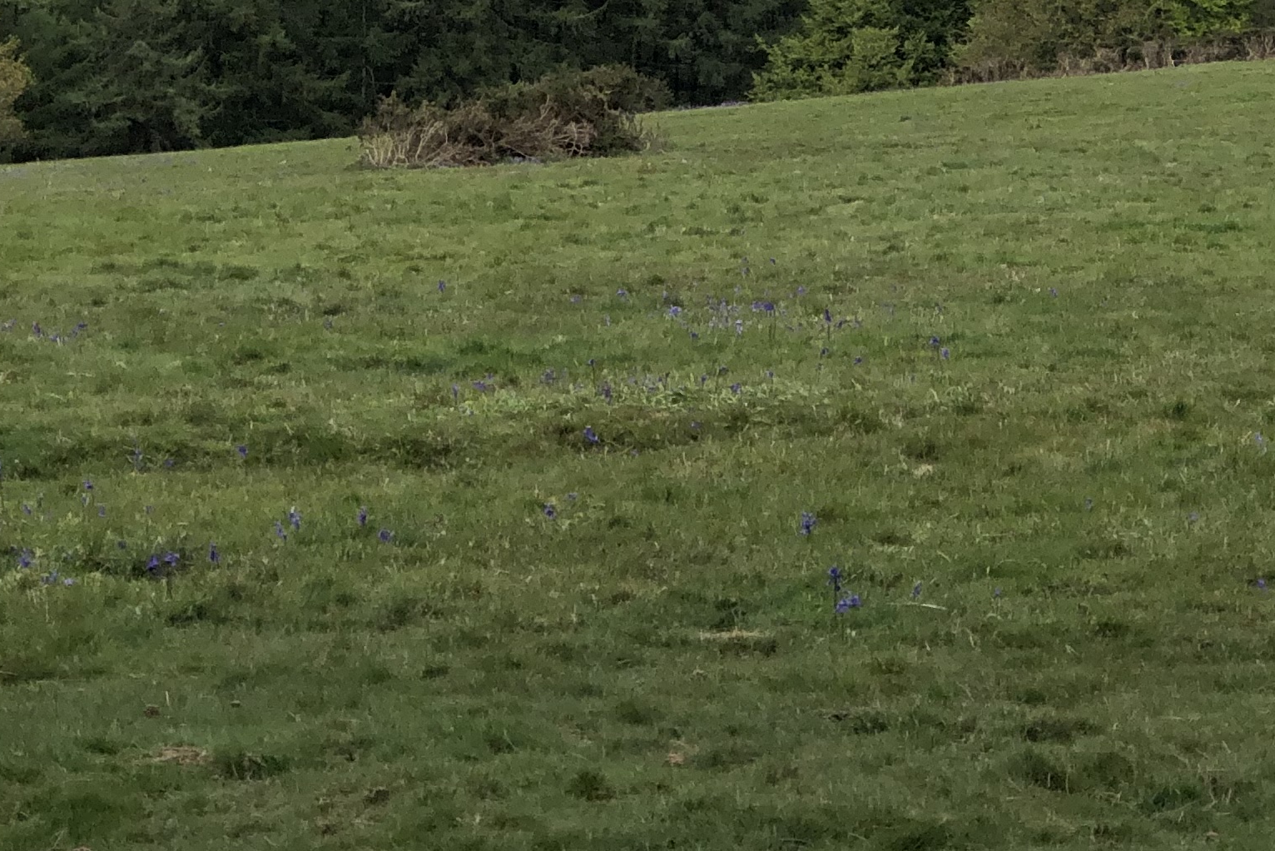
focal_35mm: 156
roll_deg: -0.8
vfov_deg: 8.7
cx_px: 749
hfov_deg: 13.2
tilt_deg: -4.0
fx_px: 5526
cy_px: -140
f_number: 2.8
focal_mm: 6.6
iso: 20
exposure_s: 1/571
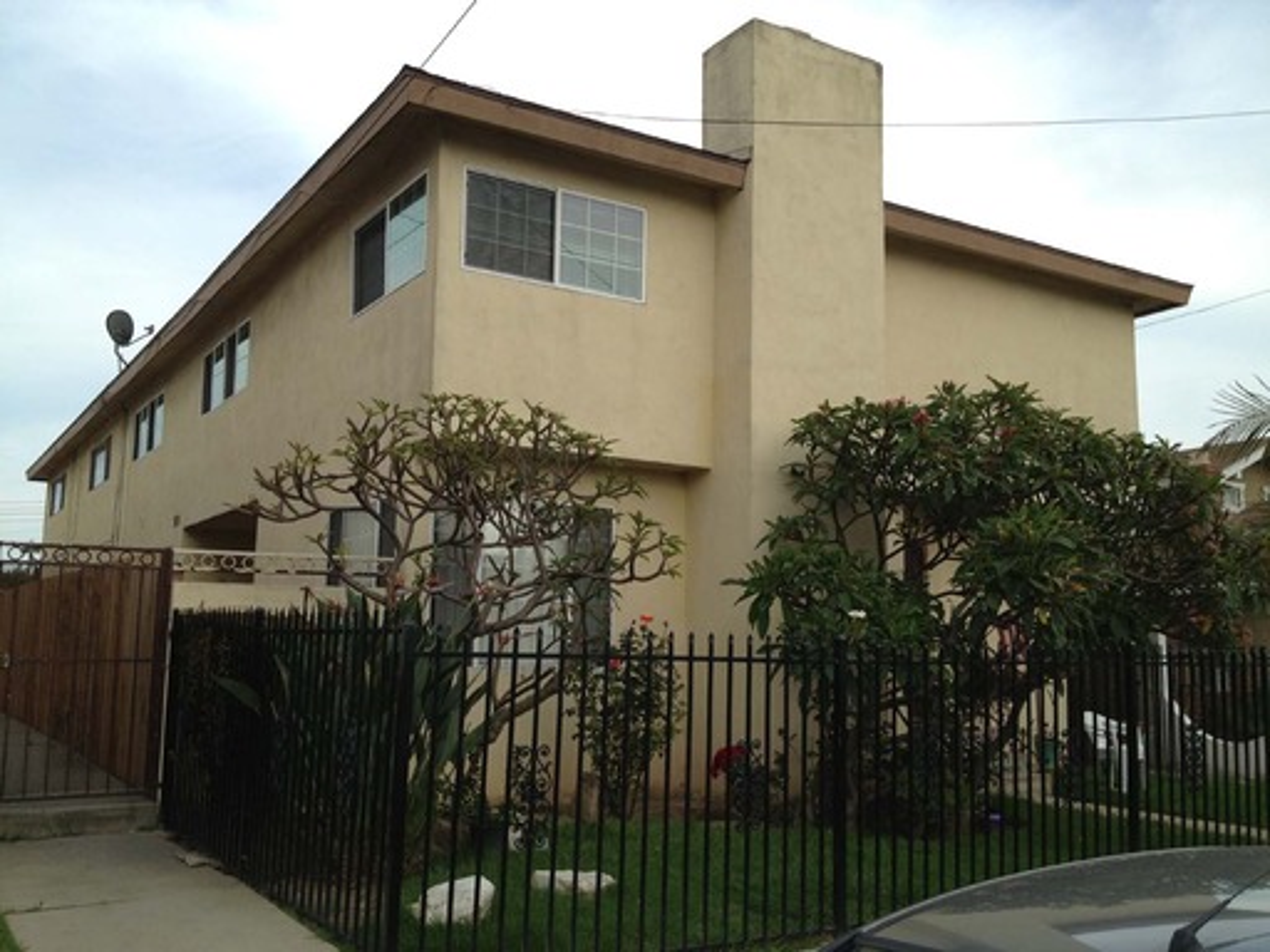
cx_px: 635
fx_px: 1284
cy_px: 476
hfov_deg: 52.6
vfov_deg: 40.7
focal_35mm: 35
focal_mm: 4.28
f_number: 2.4
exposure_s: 1/789
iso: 50
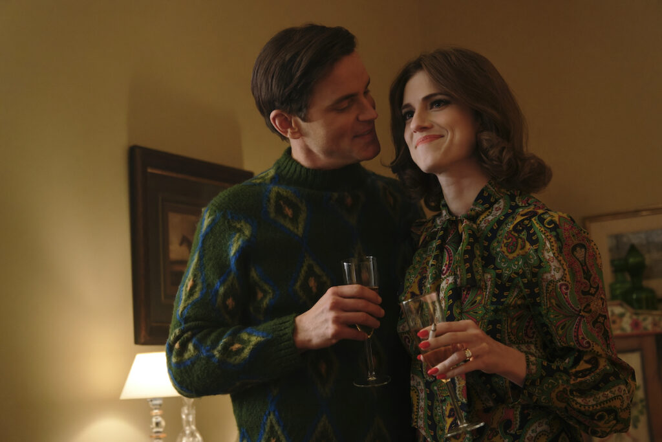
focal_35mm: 64
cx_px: 331
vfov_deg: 21.2
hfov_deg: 31.4
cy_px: 221
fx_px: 1177
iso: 5000
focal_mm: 64
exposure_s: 1/60
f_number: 5
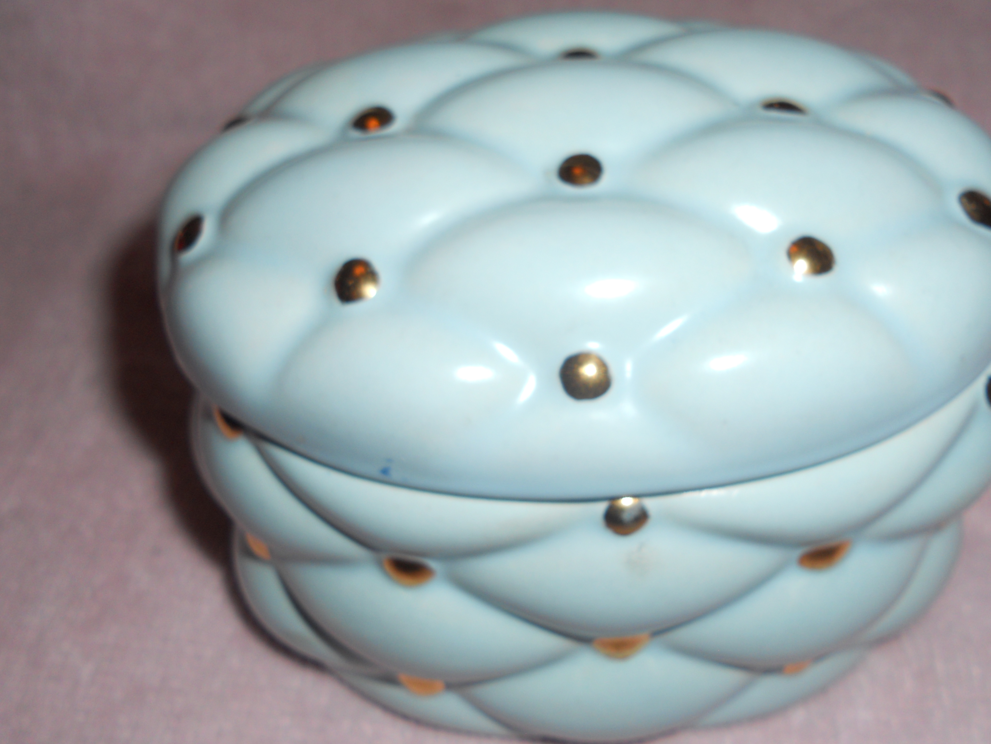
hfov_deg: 50.1
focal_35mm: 37
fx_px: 1059
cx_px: 529
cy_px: 330
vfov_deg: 38.6
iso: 80
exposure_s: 1/25
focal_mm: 5.8
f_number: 8.8
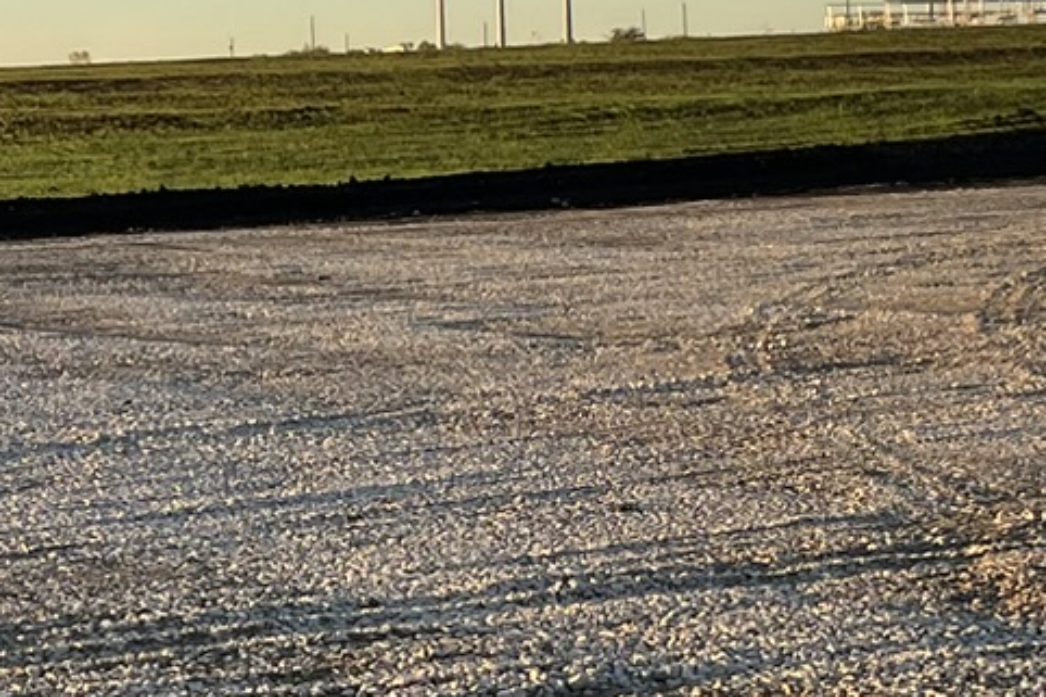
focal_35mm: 115
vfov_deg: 11.9
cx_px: 577
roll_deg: -0.6
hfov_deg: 17.8
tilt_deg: -6.9
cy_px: 476
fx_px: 3340
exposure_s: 1/1106
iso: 50
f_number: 1.6
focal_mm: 5.1
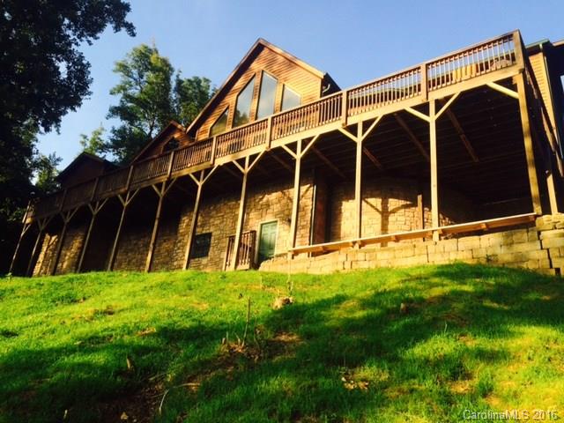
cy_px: 212
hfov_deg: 61.7
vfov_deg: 48.2
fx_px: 472
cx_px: 282
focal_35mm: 29
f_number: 2.2
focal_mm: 4.15
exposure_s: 1/612
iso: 32
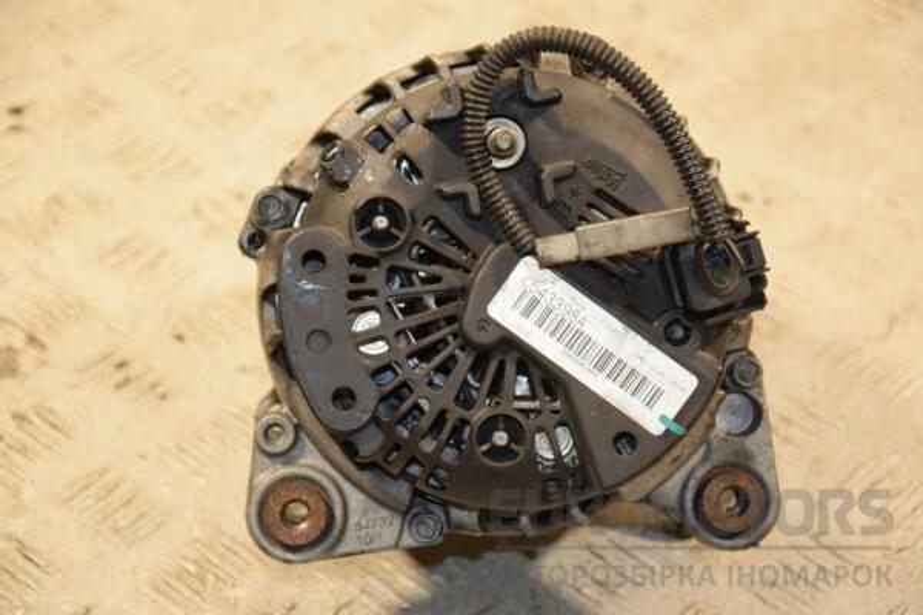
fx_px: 2884
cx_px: 462
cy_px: 308
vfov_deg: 12.2
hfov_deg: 18.2
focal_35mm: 112
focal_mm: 75
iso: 800
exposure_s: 1/100
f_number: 5.3
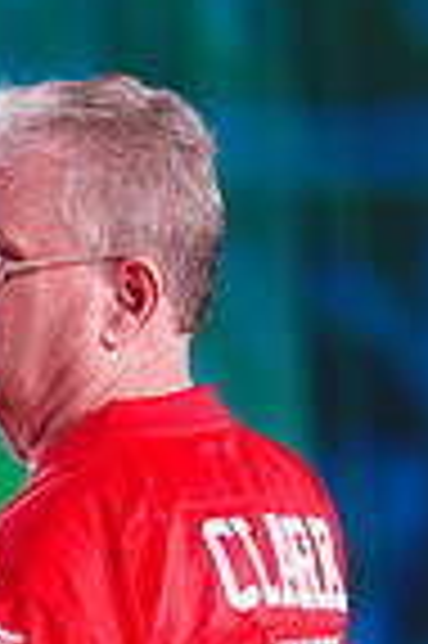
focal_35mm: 508
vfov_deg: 4.0
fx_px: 9081
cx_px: 20
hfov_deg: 2.7
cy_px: 1171
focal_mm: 125
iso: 2000
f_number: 2.8
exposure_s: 1/500
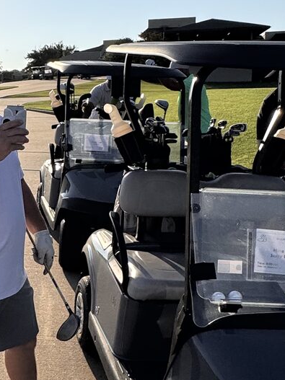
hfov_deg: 26.8
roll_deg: +1.2
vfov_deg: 37.5
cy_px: 183
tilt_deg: -13.0
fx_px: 560
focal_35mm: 51
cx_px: -6
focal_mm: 2.22
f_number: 2.2
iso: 40
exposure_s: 1/3906
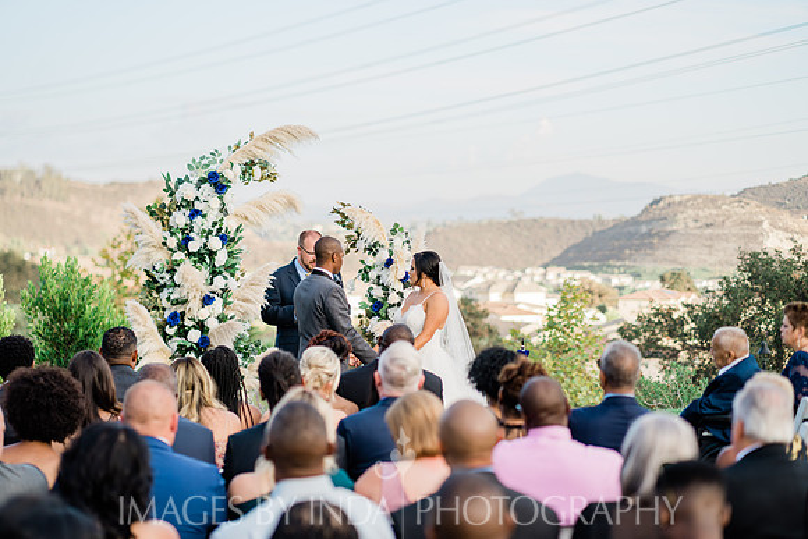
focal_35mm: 85
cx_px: 404
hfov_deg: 23.9
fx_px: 1909
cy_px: 270
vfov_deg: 16.1
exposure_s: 1/640
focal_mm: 85
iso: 160
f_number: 2.2
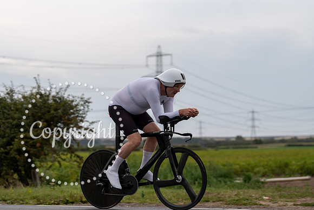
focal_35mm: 91
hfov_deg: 22.4
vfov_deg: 15.0
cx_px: 157
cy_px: 105
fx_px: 794
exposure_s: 1/640
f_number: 3.2
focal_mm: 91
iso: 200
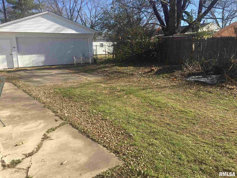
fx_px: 199
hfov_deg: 61.7
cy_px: 89
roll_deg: +1.8
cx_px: 118
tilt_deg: -12.4
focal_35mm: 29
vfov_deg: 48.2
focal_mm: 4.15
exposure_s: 1/827
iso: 25
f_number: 2.2
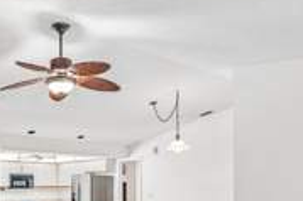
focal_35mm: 43
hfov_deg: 44.0
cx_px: 76
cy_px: 190
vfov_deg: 29.5
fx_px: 362
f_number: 8
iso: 400
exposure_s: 1/10
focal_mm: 16
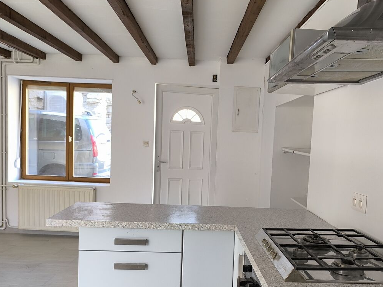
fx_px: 365
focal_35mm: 33
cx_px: 216
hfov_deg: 55.2
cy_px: 172
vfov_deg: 42.7
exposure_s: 1/100
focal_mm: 6.14
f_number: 1.65
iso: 500
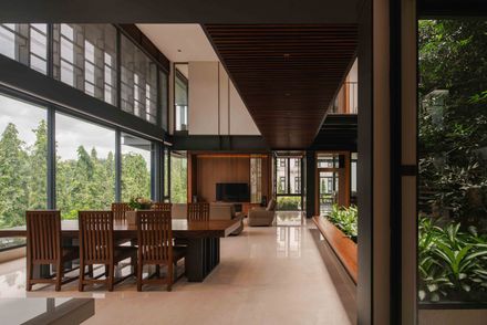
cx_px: 244
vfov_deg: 70.5
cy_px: 162
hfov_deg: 93.2
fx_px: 230
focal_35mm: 17
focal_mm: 17
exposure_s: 1/6
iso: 100
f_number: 11
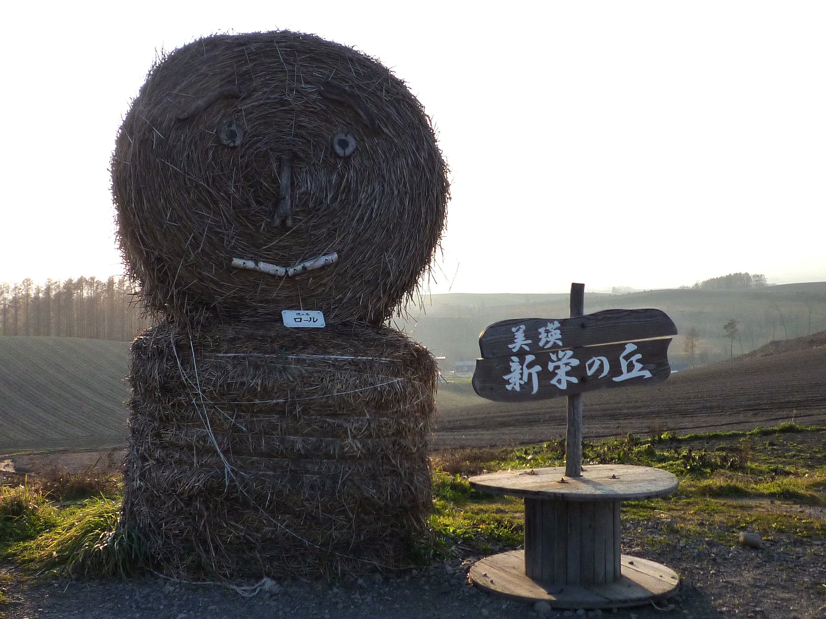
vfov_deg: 32.9
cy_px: 310
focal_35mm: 44
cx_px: 413
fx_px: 1050
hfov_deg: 42.9
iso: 125
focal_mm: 4.9
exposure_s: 1/640
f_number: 3.5
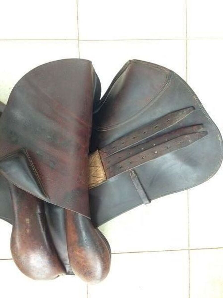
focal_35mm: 33
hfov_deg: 43.0
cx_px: 112
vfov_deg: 55.3
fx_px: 283
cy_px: 149
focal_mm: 4.12
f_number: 2.4
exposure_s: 1/30
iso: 50
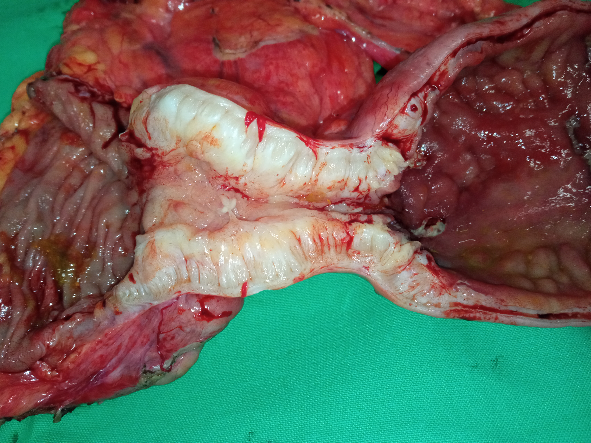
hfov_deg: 65.3
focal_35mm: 27
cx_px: 296
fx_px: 461
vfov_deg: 51.4
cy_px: 222
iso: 450
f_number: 2.2
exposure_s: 1/33.3
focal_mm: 3.79
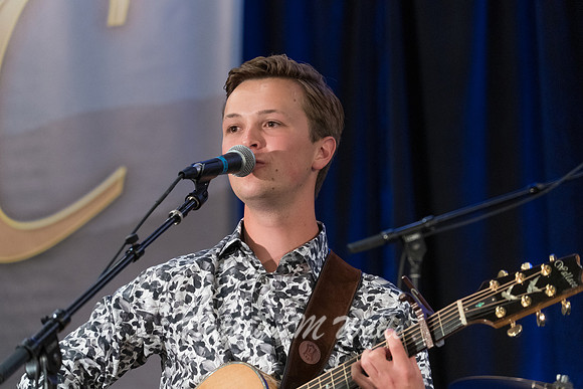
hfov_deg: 9.7
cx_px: 292
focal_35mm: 212
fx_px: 3434
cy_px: 194
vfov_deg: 6.5
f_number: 6.3
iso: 5000
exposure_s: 1/160
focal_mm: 212
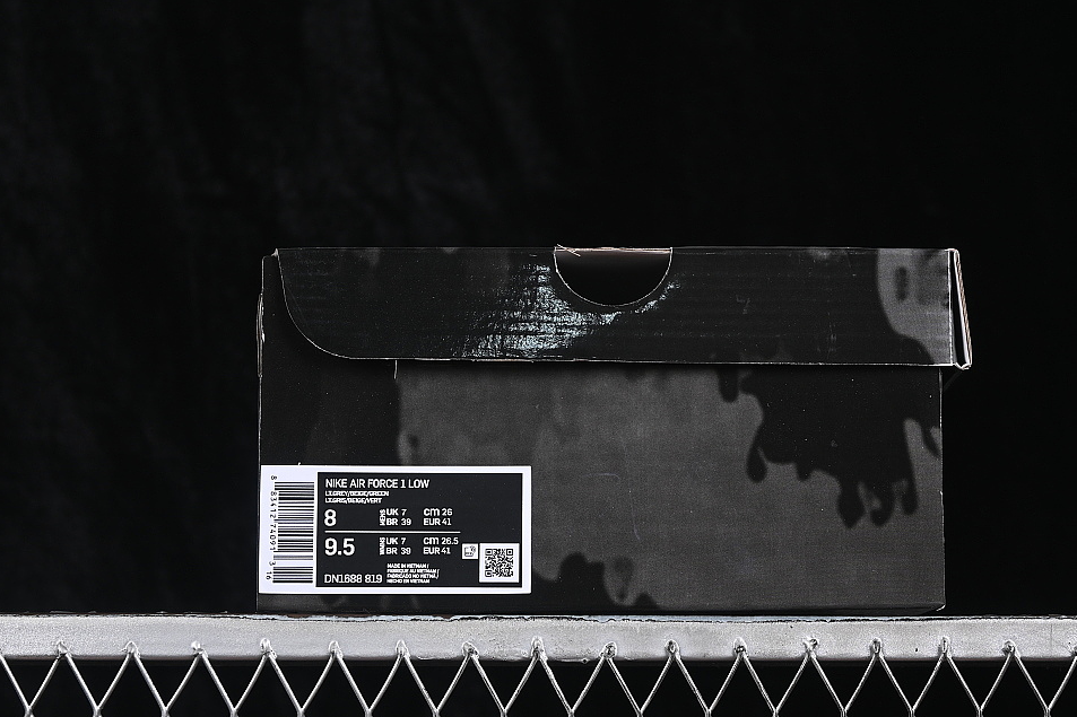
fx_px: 2542
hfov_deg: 23.9
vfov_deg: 16.1
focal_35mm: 85
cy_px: 364
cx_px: 597
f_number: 6.3
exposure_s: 1/60
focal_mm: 50
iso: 160
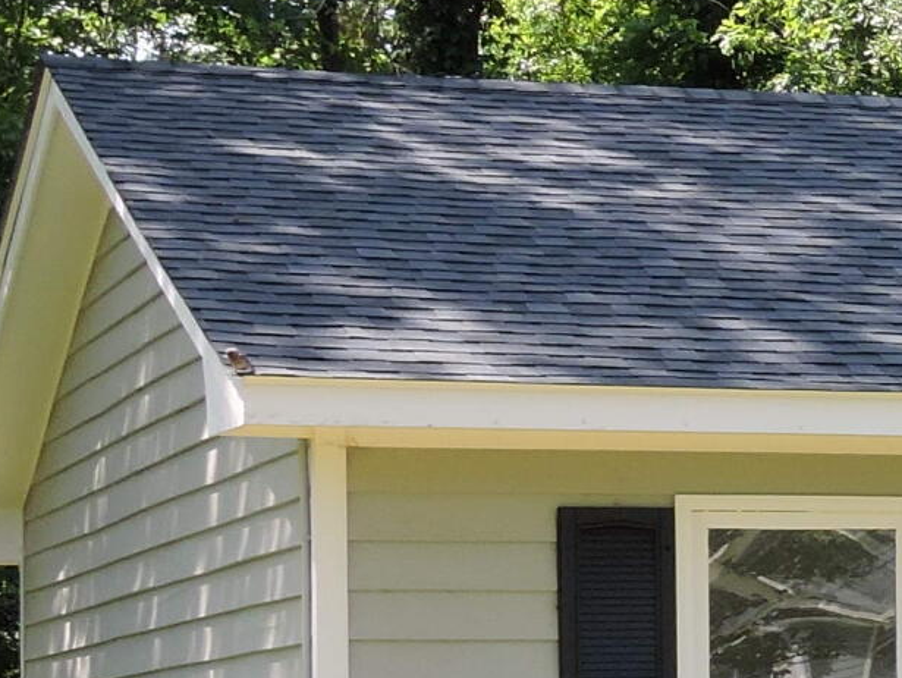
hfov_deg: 9.2
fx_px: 5084
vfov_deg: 7.6
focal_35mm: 195
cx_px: 2122
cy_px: 643
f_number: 3.8
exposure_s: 1/250
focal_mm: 7.2
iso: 100
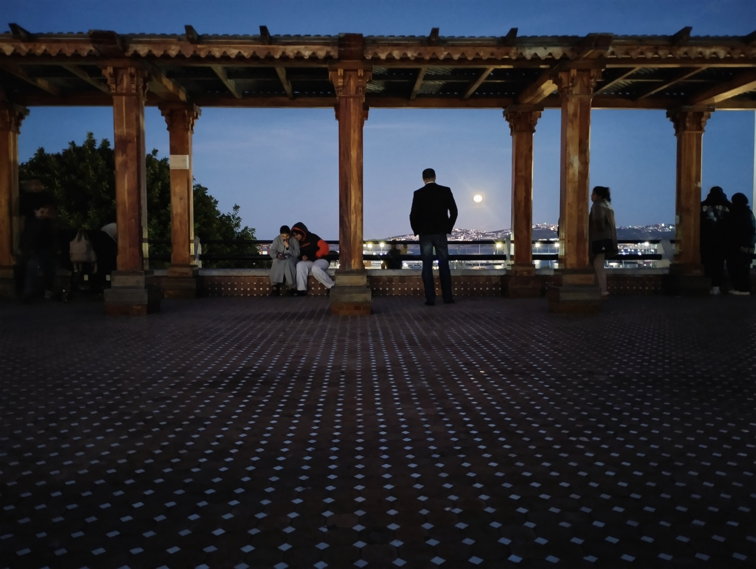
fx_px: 612
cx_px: 378
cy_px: 284
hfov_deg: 63.4
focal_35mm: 28
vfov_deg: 49.9
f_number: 1.8
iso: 6325
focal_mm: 4.27
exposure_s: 1/11
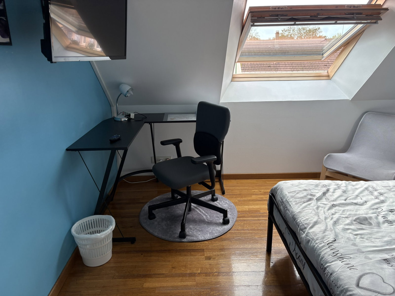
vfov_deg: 53.1
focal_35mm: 26
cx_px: 198
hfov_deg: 67.3
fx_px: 297
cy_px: 148
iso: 64
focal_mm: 5.96
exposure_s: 1/141
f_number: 1.6
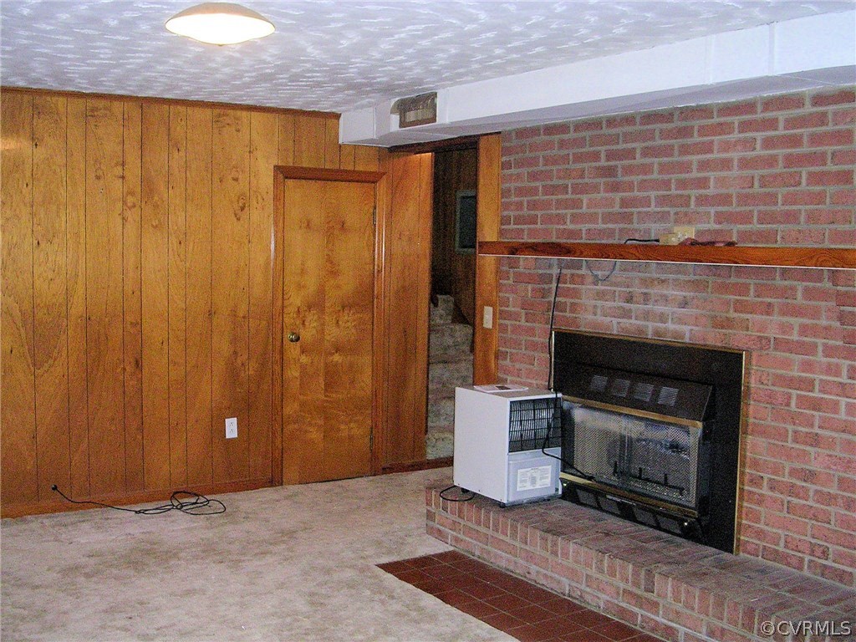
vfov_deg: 37.7
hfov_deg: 49.0
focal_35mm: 38
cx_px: 428
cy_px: 321
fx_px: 940
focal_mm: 5.8
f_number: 2.8
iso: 200
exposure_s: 1/60.1
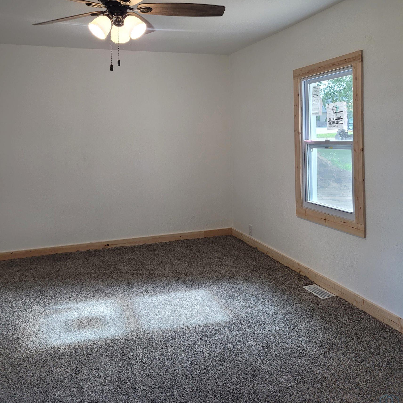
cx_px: 200
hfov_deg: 52.5
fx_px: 408
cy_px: 135
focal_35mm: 31
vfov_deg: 51.6
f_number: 1.8
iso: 100
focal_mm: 5.4
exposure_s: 1/120
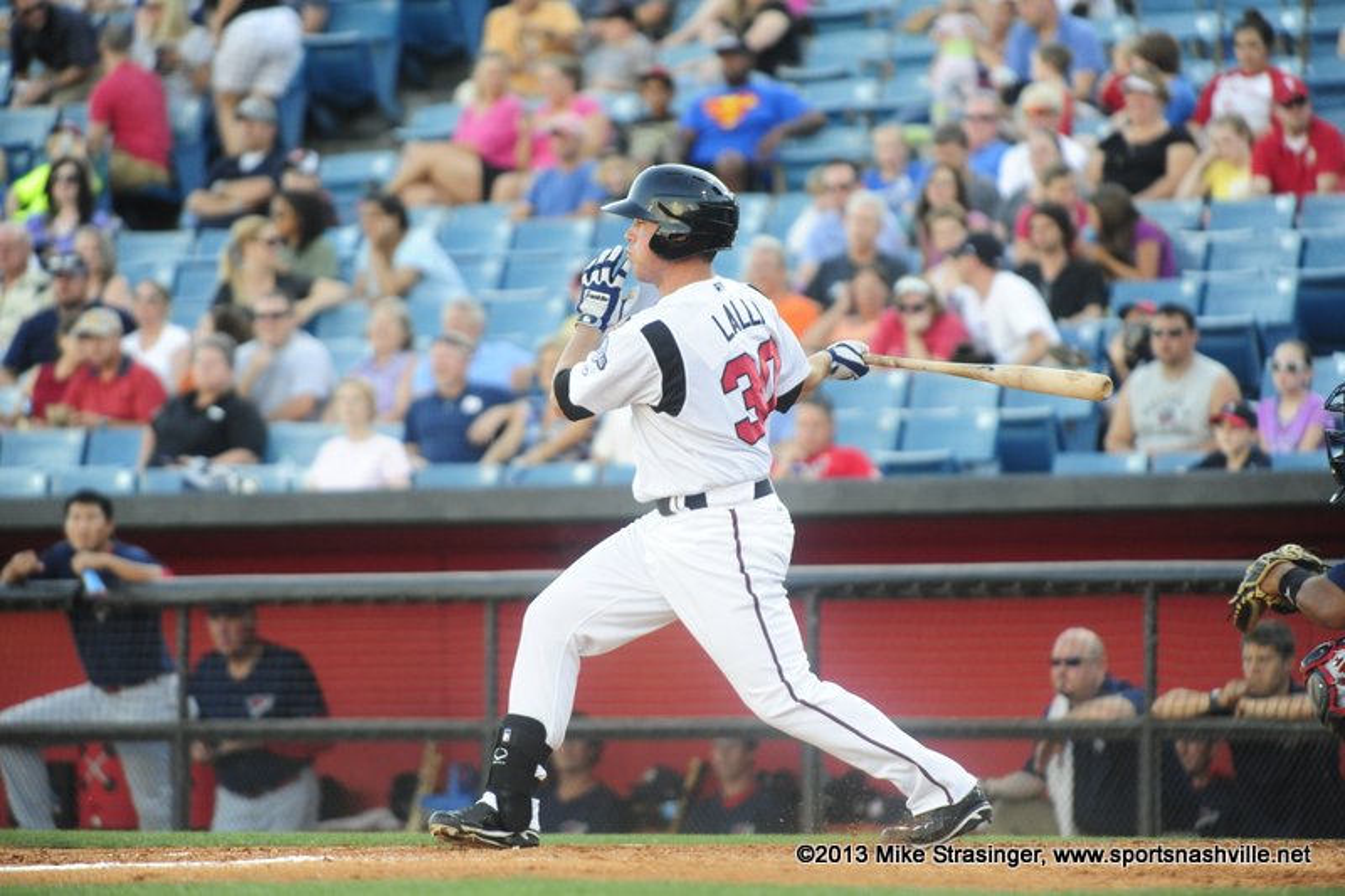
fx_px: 10458
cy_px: 448
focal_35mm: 280
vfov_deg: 4.9
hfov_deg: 7.4
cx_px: 672
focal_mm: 280
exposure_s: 1/1250
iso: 2500
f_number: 4
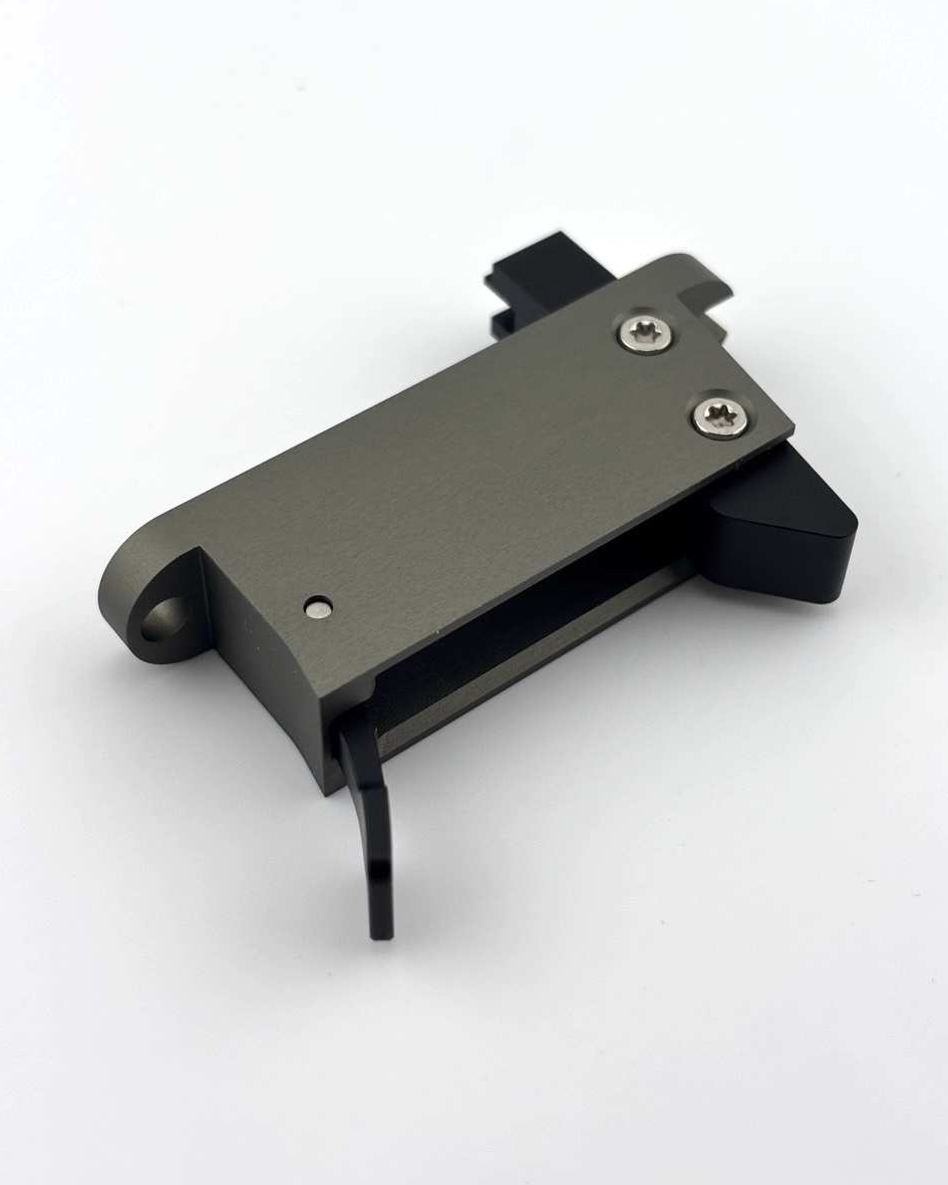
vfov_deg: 34.1
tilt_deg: -50.8
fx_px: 1929
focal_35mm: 55
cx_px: 478
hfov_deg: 27.6
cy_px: 607
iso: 32
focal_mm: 5.96
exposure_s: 1/1642
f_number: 1.6
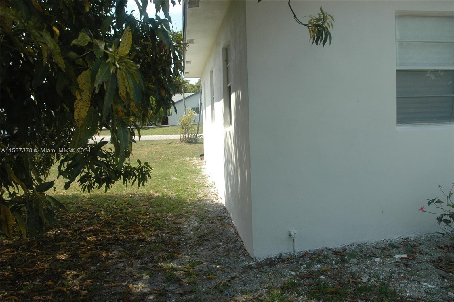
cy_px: 151
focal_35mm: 27
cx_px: 227
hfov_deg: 67.5
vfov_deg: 47.8
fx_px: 340
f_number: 10
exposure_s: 1/320
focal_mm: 18
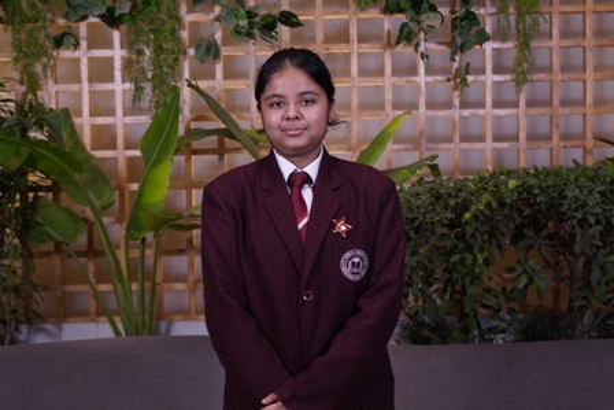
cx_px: 307
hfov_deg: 38.2
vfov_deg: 26.0
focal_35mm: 52
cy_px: 205
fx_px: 887
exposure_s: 1/125
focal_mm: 35
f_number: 5
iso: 500
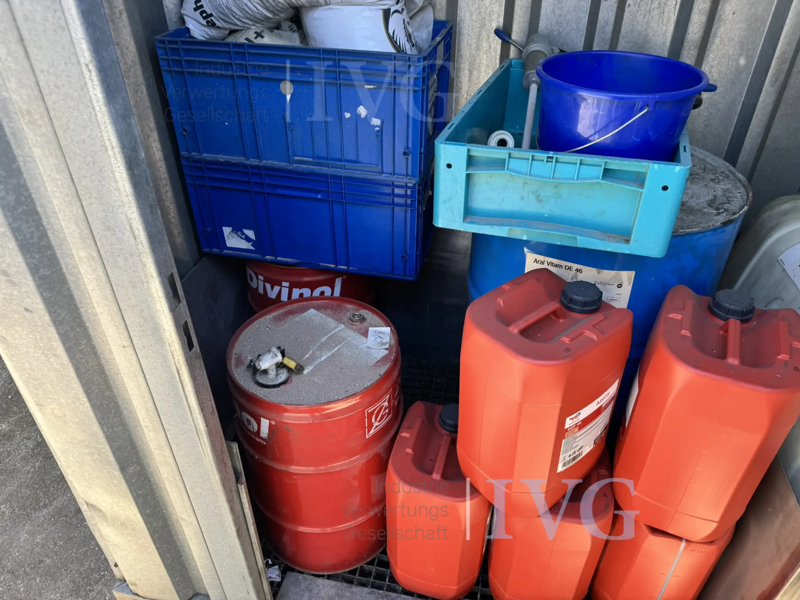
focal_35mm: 24
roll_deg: -0.7
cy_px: 300
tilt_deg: -35.3
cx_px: 400
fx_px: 555
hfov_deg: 71.6
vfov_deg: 56.8
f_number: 1.78
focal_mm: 6.76
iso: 64
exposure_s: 1/149
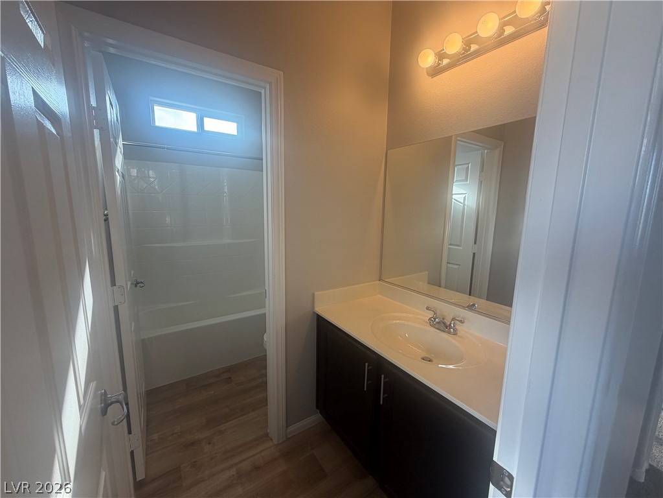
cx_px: 332
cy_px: 249
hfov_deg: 102.1
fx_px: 268
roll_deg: -0.1
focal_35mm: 14
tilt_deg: -8.0
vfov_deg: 85.7
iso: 80
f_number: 2.2
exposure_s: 1/120
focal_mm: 2.22
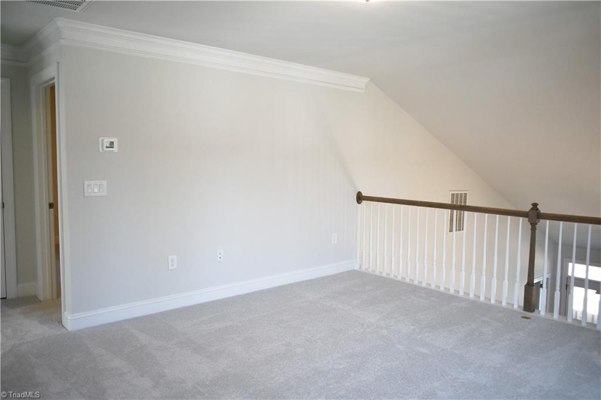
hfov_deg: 67.4
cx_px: 300
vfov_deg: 47.9
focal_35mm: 27
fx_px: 451
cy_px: 200
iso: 720
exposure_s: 1/250
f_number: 3.5
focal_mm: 18
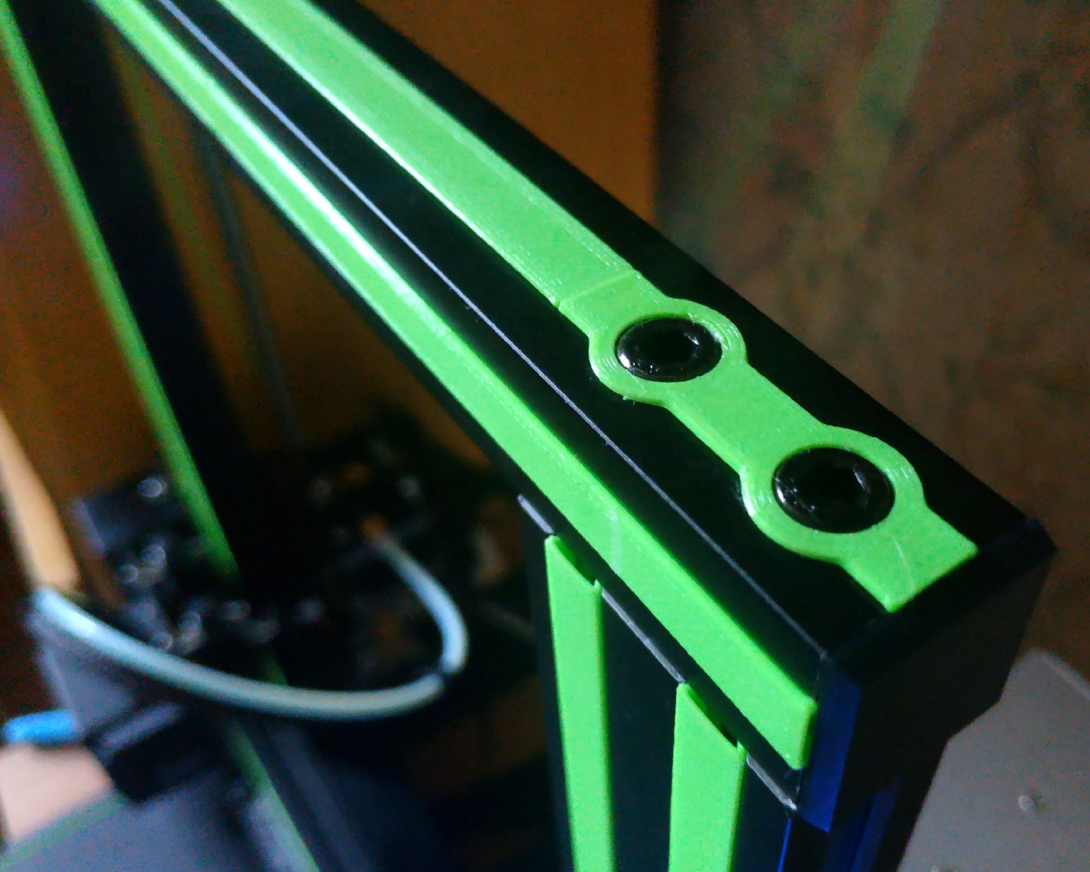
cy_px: 481
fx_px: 968
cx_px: 678
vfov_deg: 48.4
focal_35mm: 30
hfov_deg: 58.1
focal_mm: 3.94
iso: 1600
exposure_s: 1/17
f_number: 1.9
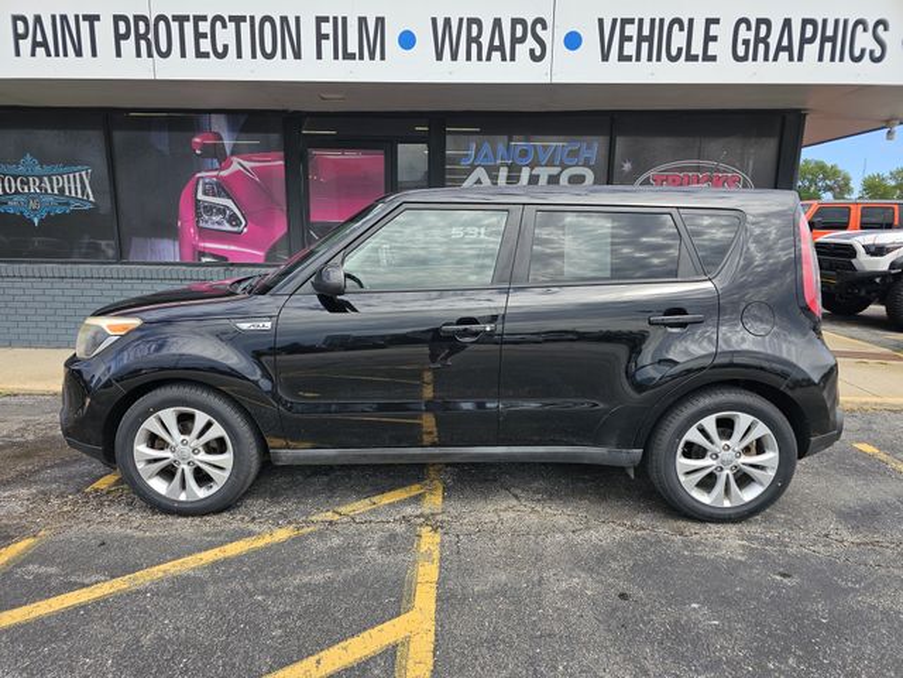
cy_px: 339
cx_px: 452
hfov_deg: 73.9
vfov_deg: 58.9
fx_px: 600
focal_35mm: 23
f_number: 1.7
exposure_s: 1/338
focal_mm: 6.3
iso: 10
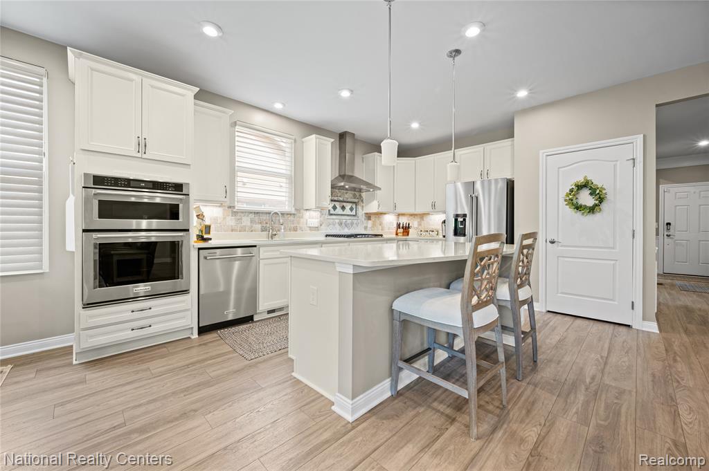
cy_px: 236
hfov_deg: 104.3
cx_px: 354
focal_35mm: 14
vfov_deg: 81.1
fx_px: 275
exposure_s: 1/1.25
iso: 100
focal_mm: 14
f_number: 11
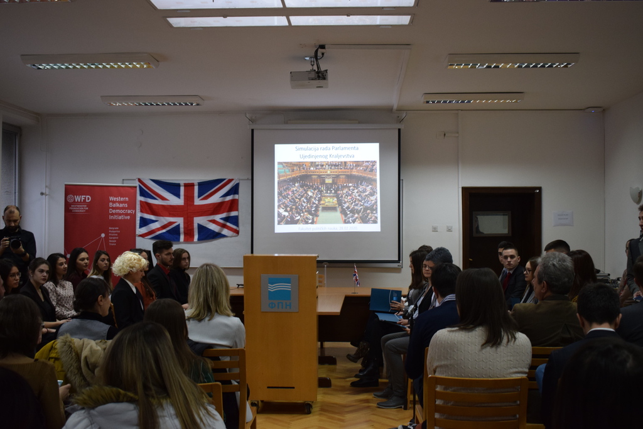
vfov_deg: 31.9
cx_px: 322
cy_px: 214
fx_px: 750
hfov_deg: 46.4
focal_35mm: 42
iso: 1000
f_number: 4.2
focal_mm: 28
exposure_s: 1/60
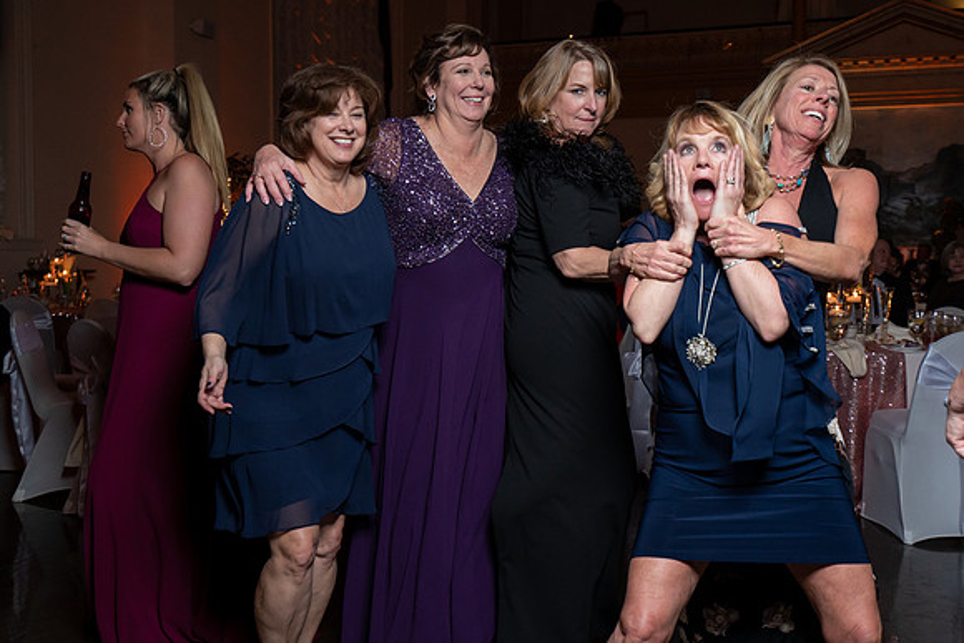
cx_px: 504
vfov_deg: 34.6
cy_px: 311
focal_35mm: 38
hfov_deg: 50.1
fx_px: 1031
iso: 2000
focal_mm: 35
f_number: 4
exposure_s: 1/200
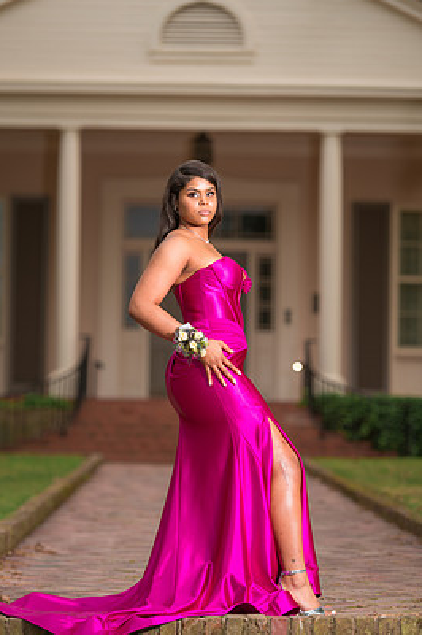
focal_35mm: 152
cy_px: 333
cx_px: 209
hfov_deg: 9.0
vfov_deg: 13.5
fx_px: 2677
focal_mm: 135
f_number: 2.8
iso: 100
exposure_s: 1/250
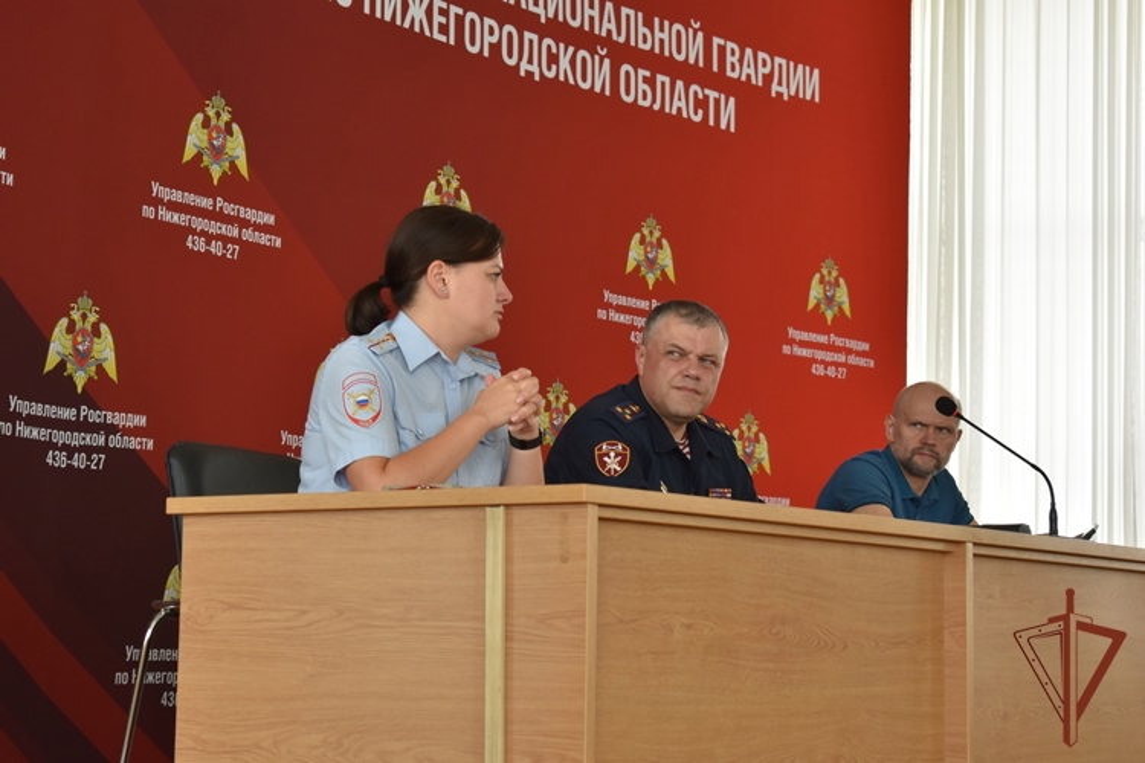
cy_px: 382
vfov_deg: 16.6
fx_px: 2624
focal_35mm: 82
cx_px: 572
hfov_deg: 24.6
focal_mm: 55
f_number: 5.6
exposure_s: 1/80
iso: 400
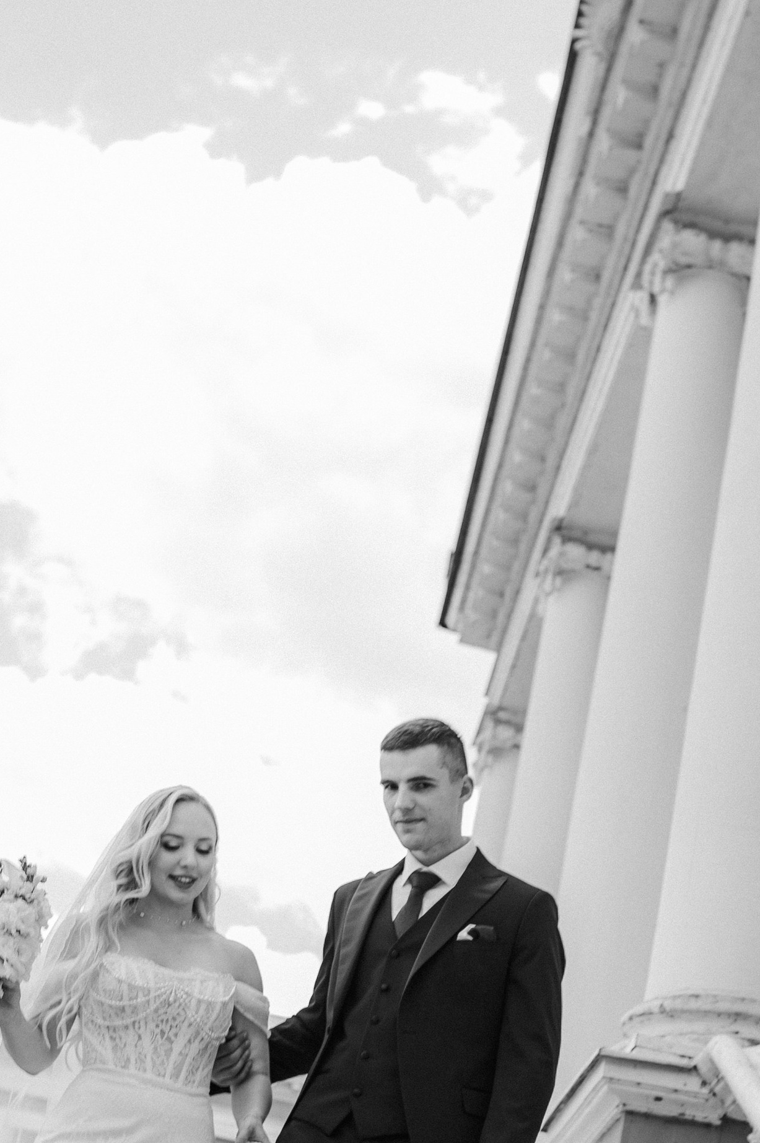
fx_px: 2315
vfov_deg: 27.5
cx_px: 359
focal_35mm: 73
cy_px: 782
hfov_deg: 18.6
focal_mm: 35
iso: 64
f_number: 3.2
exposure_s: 1/320
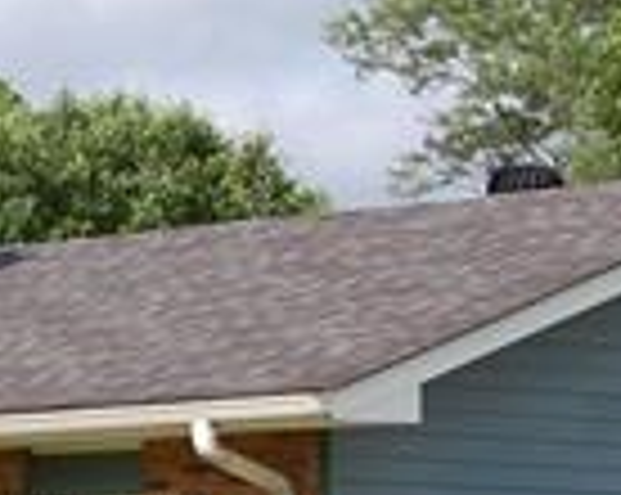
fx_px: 4992
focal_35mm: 272
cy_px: 292
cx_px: -580
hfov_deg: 6.9
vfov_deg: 5.7
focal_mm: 26
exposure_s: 1/320
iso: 200
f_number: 9
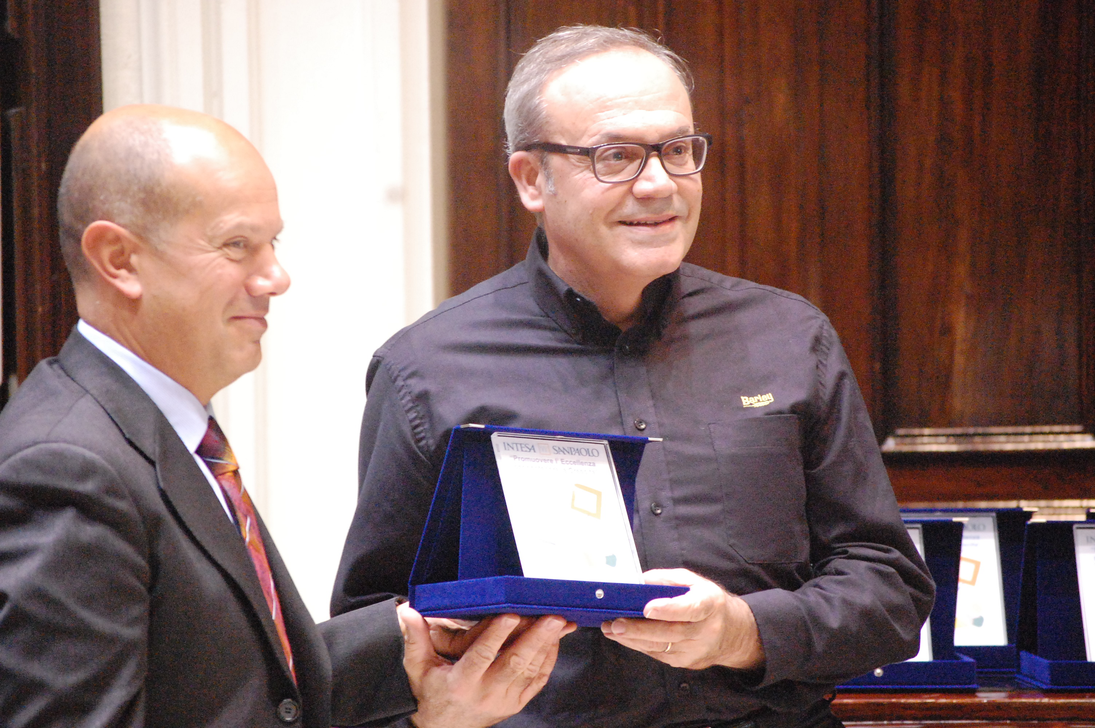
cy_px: 364
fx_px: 5561
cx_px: 548
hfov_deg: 11.2
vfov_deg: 7.5
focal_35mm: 183
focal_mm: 122
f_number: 5
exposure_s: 1/30
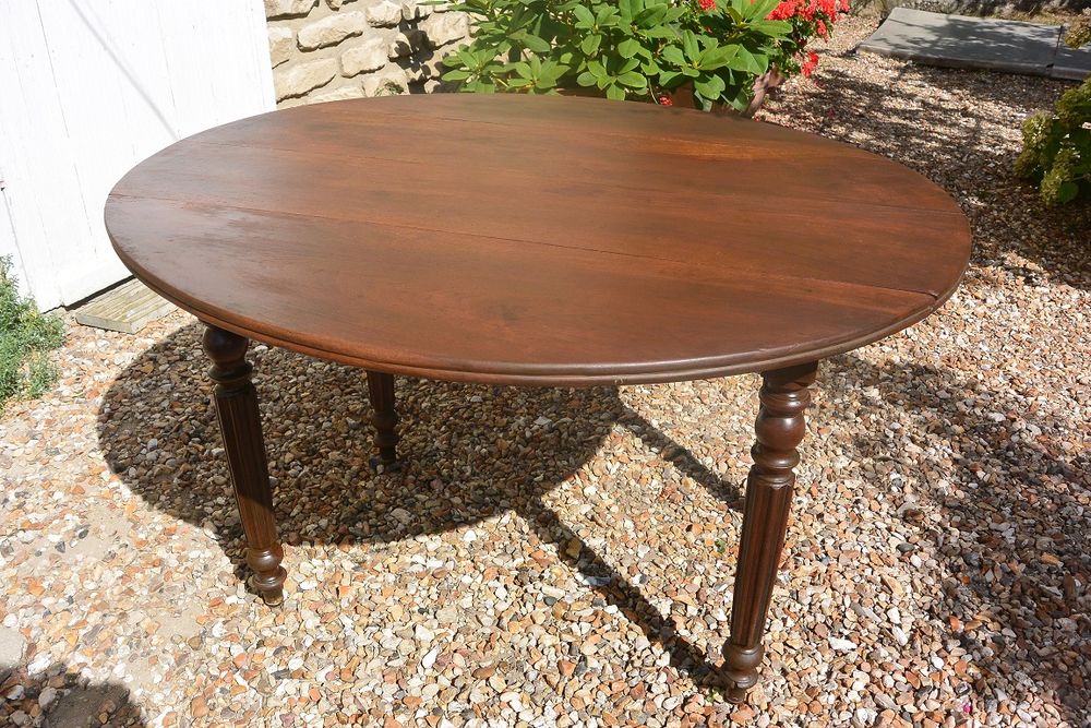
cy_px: 364
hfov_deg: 60.3
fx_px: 940
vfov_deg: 42.3
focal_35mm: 31
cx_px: 546
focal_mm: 11.8
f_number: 5
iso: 160
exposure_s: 1/1000
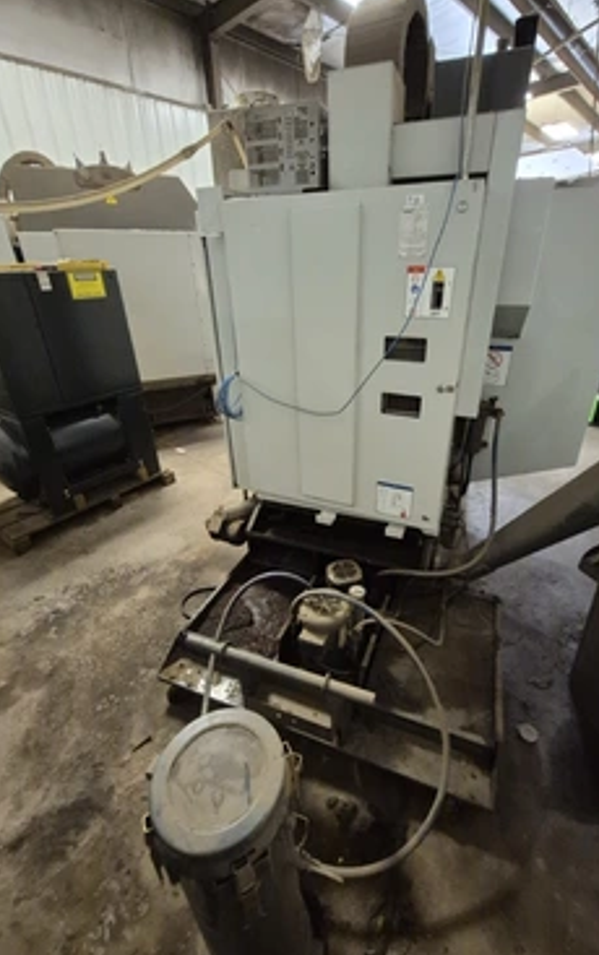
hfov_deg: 74.8
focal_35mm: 15
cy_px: 463
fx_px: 391
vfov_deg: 101.4
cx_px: 318
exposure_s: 1/60
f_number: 2.2
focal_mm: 1.74
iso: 1250
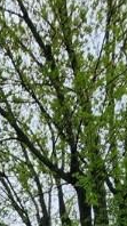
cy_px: 427
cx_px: -13
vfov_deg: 21.0
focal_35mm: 55
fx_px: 330
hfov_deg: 20.7
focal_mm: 2.2
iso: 50
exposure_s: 1/1108
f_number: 2.2
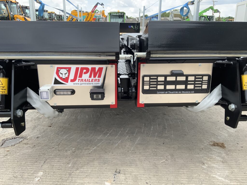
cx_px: 124
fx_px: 207
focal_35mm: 29
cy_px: 92
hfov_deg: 61.7
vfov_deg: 48.2
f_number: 1.8
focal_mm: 3
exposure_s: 1/495
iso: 16
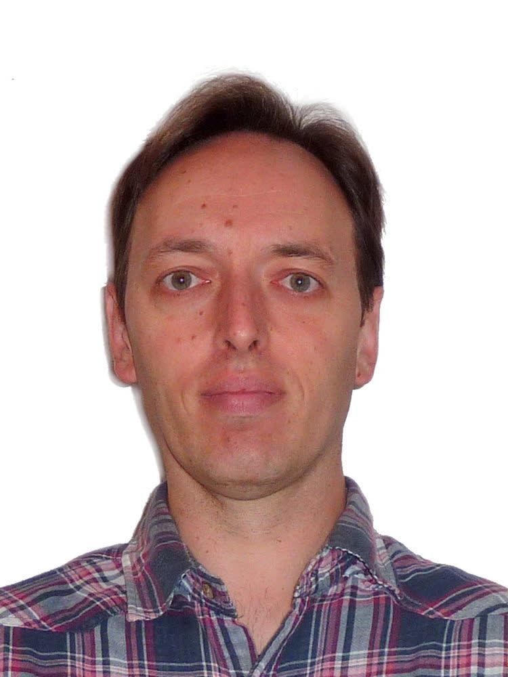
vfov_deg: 27.4
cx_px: 254
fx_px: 1389
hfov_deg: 20.7
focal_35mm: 71
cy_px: 338
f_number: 3.6
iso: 100
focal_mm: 6.5
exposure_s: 1/30
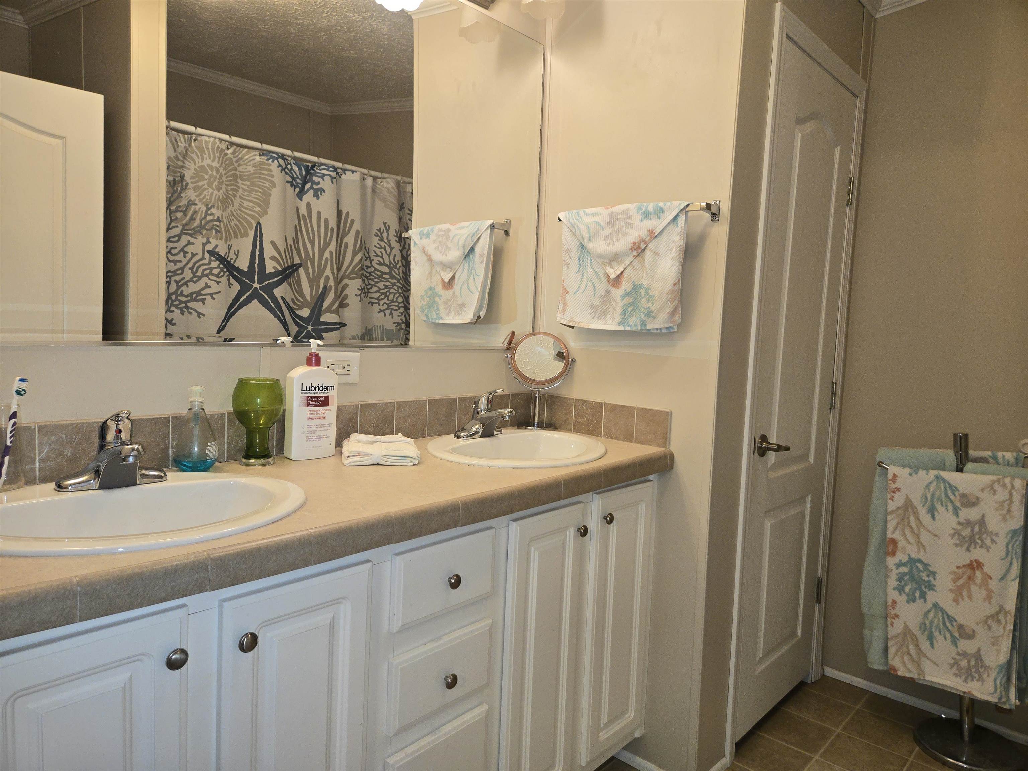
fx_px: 683
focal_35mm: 23
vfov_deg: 58.9
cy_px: 386
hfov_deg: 73.9
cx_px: 514
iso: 125
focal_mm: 5.4
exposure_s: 1/60
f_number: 1.8
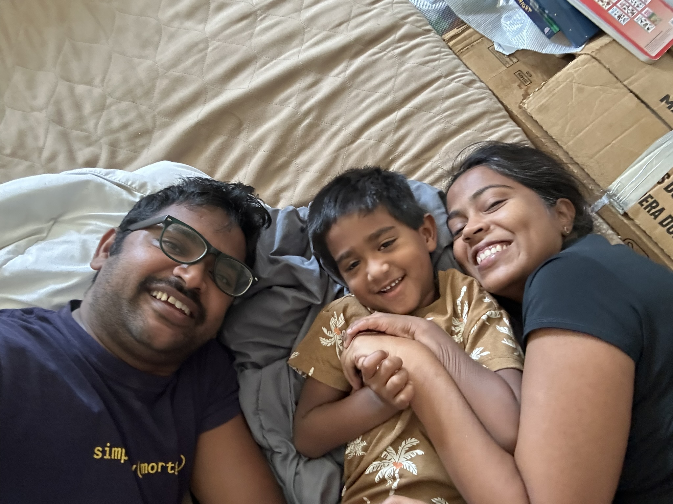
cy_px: 252
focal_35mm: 23
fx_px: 447
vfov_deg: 58.9
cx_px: 336
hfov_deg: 73.9
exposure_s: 1/48
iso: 320
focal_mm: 2.69
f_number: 1.9
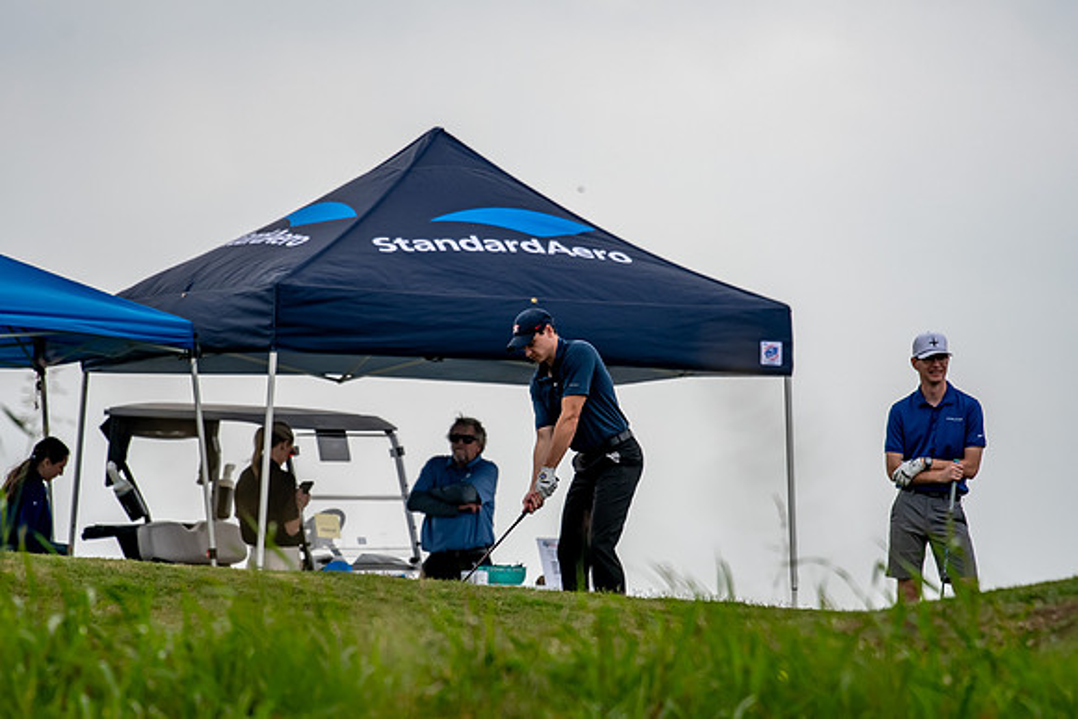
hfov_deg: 3.5
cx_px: 539
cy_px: 360
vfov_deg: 2.4
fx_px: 17521
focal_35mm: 585
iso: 360
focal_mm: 390
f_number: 5.6
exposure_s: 1/2000
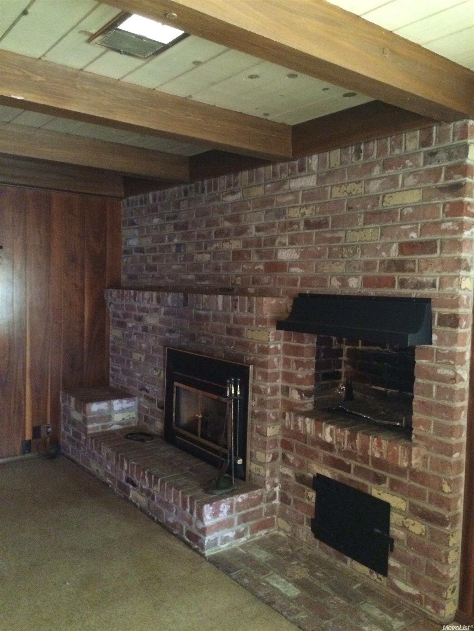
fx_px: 529
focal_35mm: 29
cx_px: 237
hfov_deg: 48.2
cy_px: 316
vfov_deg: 61.7
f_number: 2.2
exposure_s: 1/15
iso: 500
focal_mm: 4.15
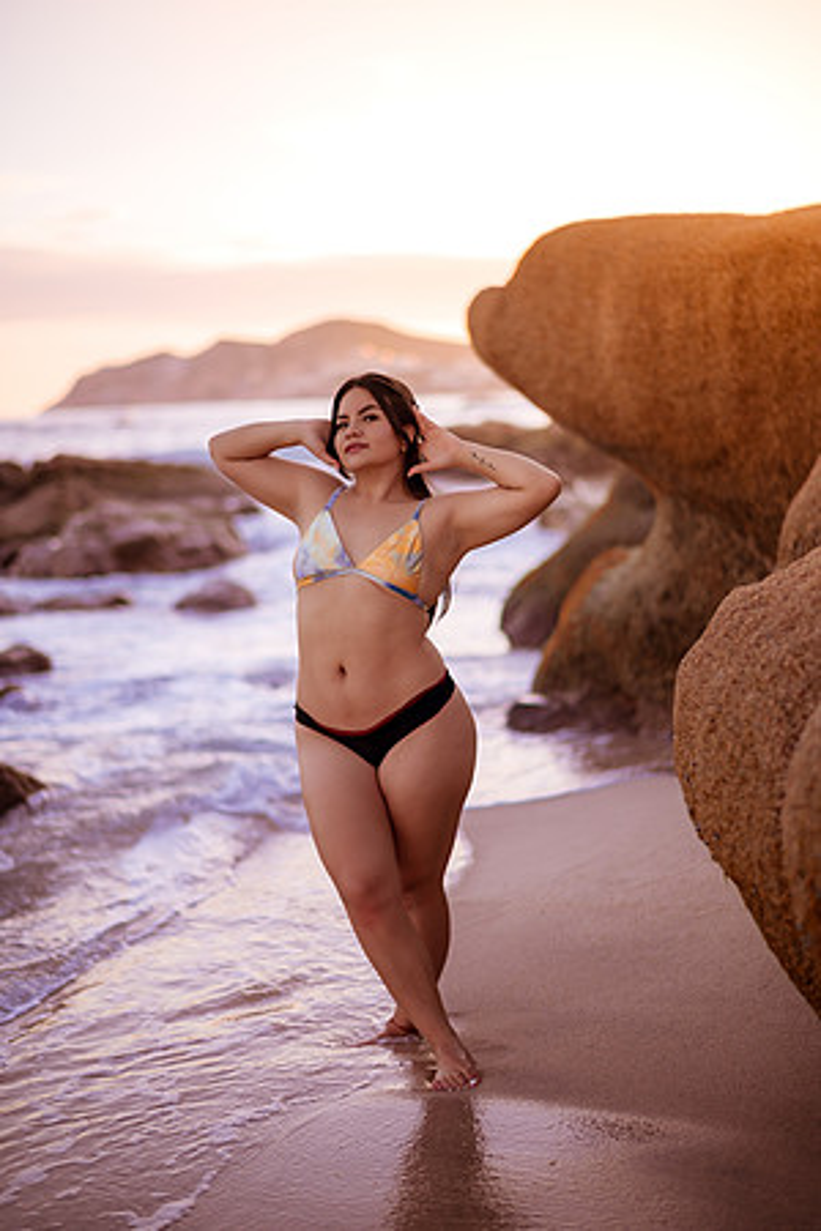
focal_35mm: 58
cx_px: 410
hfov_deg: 23.4
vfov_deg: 34.5
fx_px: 1984
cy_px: 616
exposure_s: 1/800
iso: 125
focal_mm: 58
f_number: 1.4
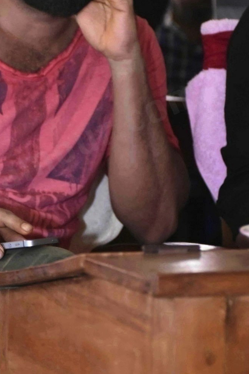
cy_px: 102
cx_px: 48
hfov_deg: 7.4
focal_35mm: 185
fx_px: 1918
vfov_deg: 11.1
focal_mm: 62
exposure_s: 1/125
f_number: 5
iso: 2500
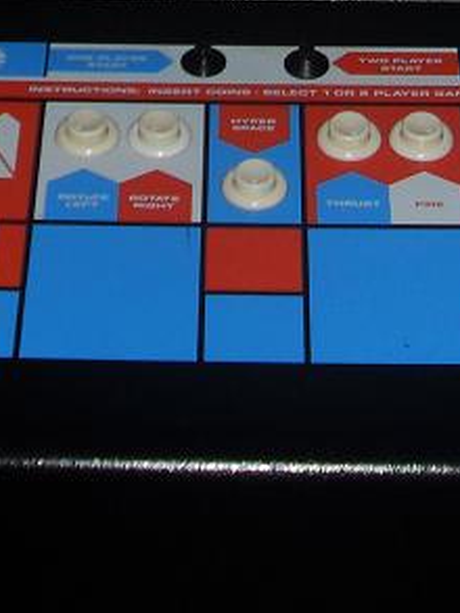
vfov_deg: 14.1
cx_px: 248
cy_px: -415
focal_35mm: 127
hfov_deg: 11.7
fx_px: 2249
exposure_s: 1/45
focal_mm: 6.3
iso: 100
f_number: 2.8
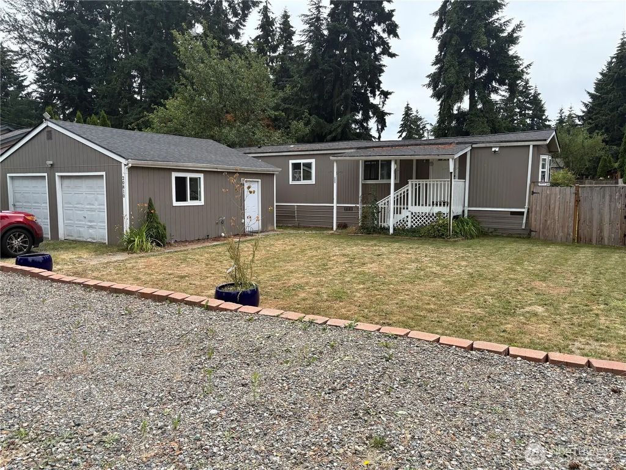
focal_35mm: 26
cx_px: 313
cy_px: 235
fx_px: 470
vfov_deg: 53.1
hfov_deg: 67.3
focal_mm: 5.96
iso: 64
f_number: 1.6
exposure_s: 1/2747
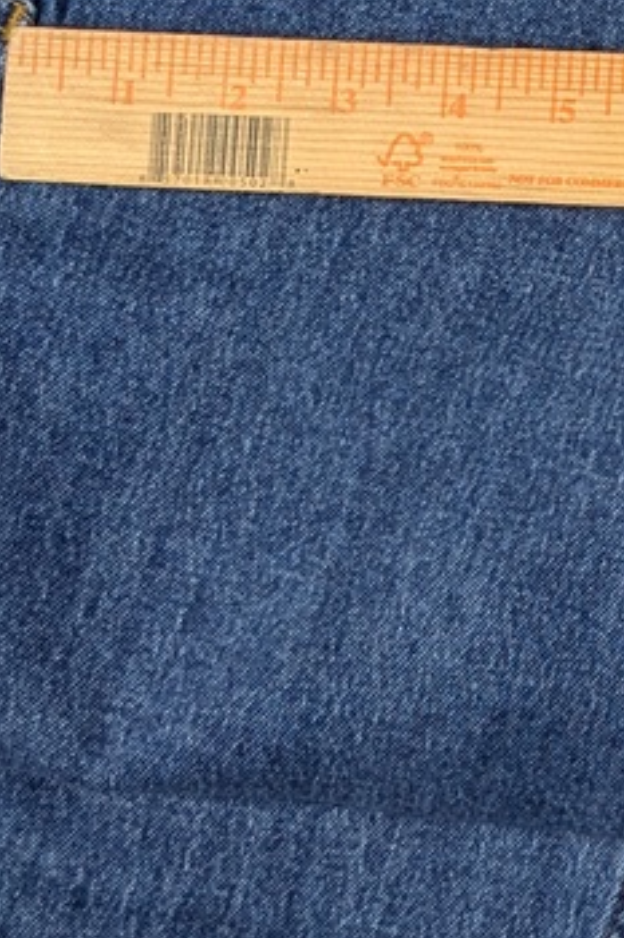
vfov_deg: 18.5
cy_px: -63
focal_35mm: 107
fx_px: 2785
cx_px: 1119
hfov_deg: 11.8
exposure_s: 1/60.1
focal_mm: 4.38
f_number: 1.73
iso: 56
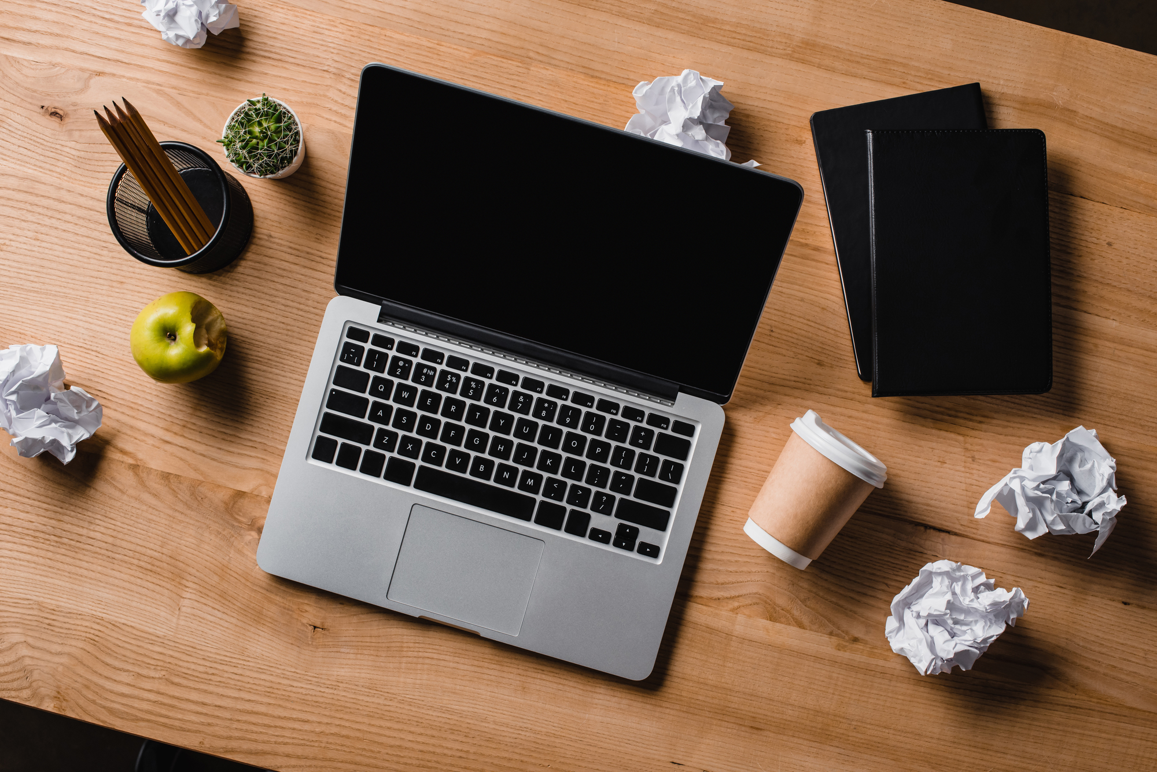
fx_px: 1607
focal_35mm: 50
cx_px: 578
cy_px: 386
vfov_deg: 27.0
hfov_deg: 39.6
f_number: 9
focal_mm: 50
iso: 400
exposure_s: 1/125
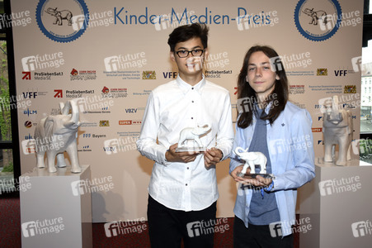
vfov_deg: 38.3
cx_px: 186
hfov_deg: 55.1
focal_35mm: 34
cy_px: 124
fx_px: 356
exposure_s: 1/125
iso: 160
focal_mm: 23
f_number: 4.5
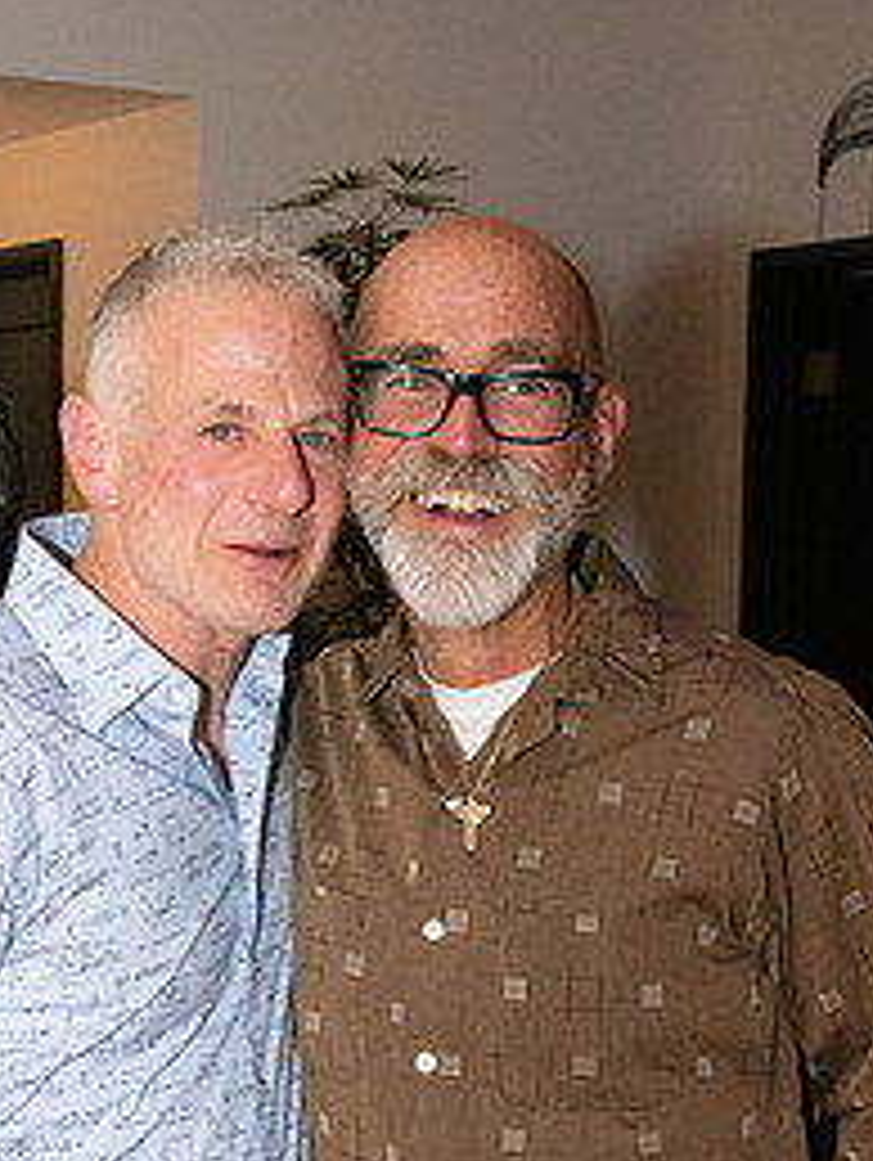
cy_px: 778
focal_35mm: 88
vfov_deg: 22.1
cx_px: 369
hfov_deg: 16.8
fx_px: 2954
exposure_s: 1/160
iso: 5000
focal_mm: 35
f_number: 11
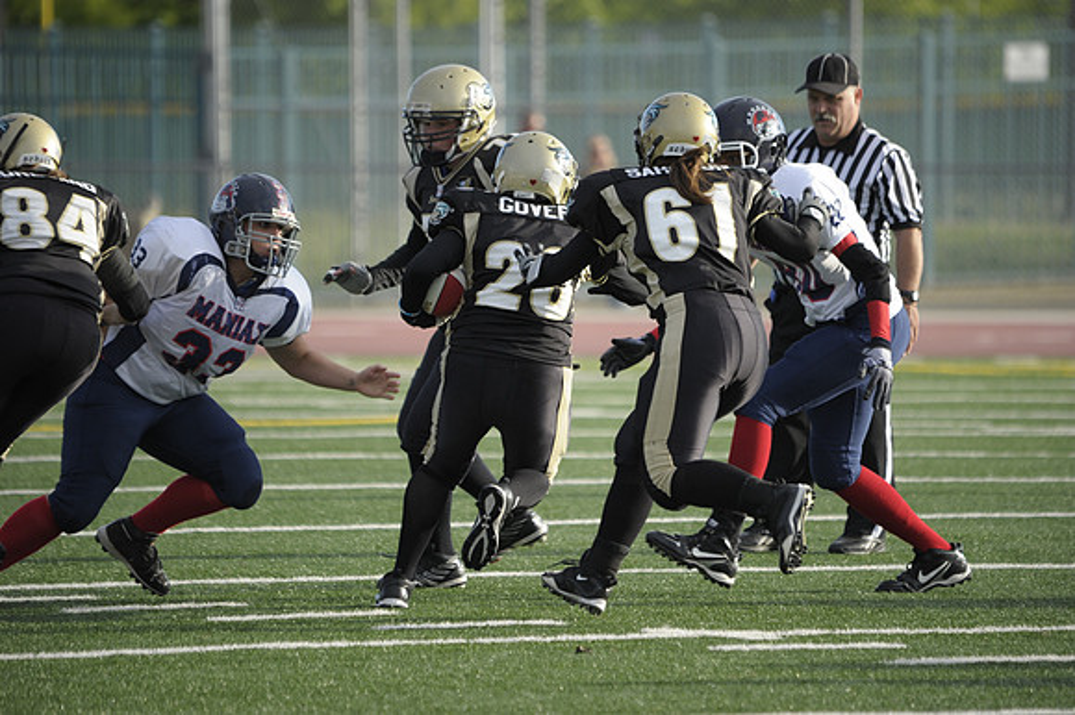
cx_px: 538
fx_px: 14921
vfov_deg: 2.7
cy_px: 358
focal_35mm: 500
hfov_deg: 4.1
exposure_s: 1/1000
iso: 1000
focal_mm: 500
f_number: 6.3
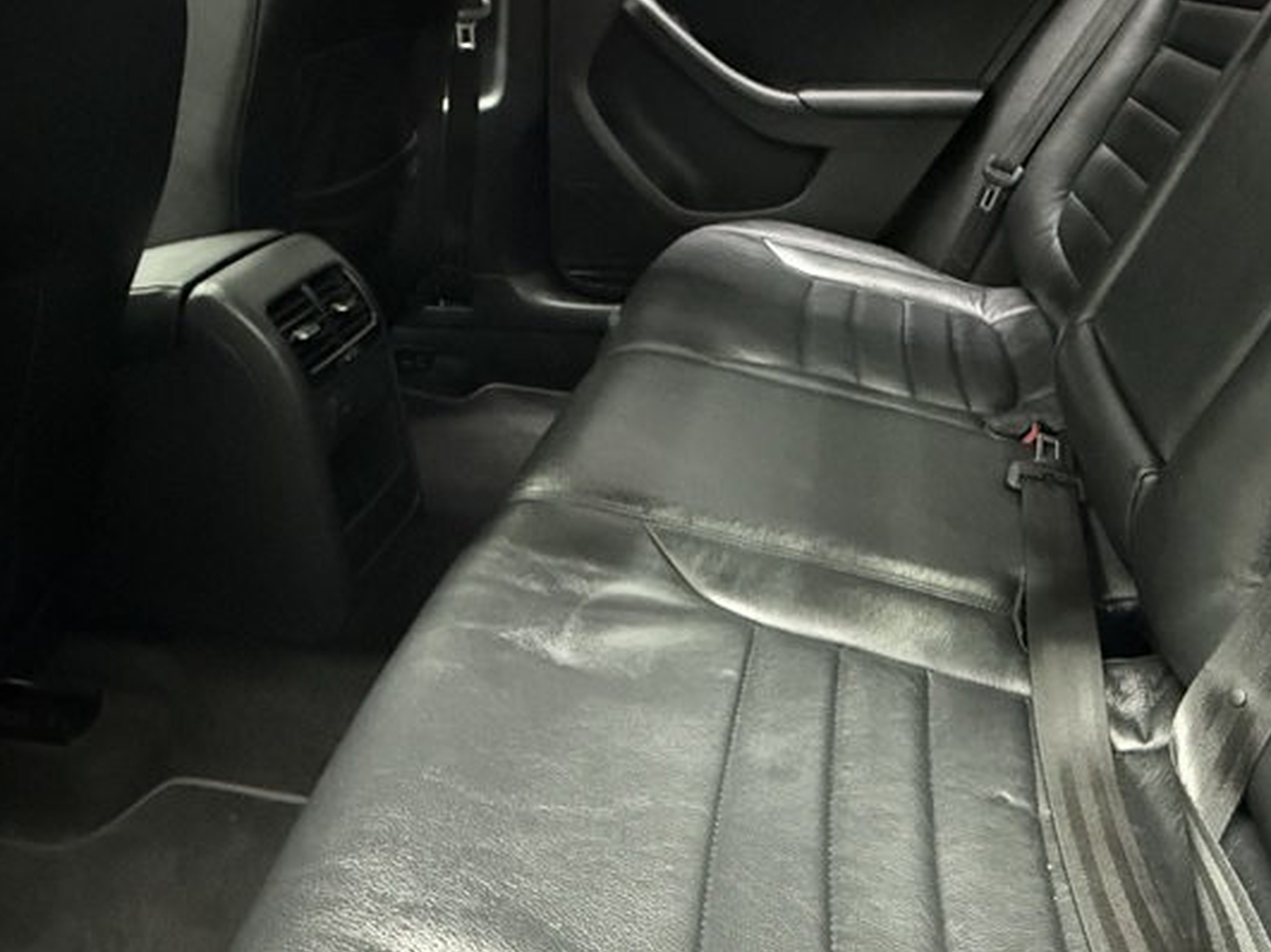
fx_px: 991
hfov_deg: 64.9
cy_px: 325
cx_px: 742
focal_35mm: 27
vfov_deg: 50.5
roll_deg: +0.5
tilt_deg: -22.4
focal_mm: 2.22
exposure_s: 1/25
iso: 2500
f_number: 2.2
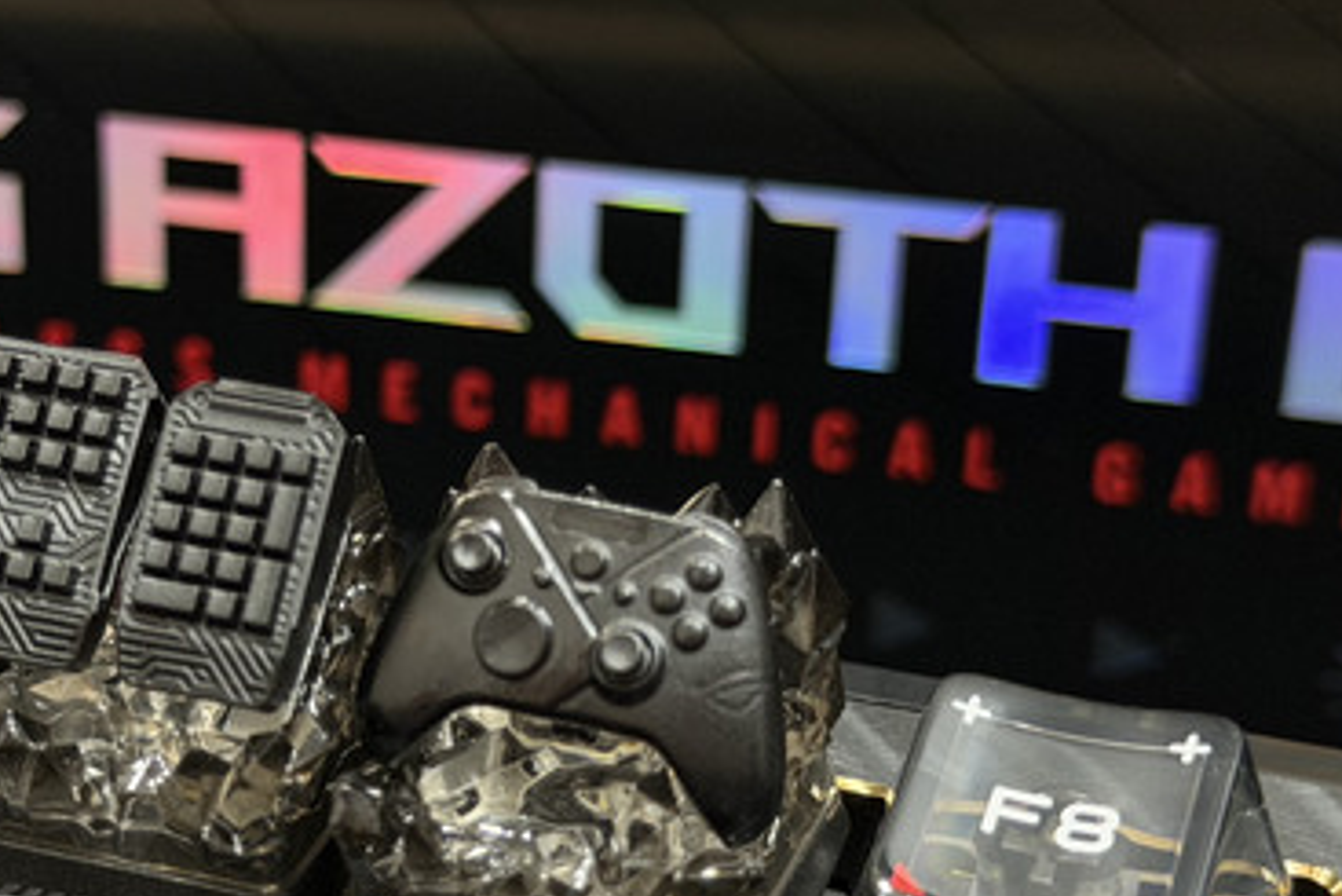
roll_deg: +0.5
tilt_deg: -27.9
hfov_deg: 19.1
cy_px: 583
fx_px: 3953
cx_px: 318
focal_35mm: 106
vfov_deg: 12.9
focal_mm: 6.76
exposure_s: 1/60
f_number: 1.78
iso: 250
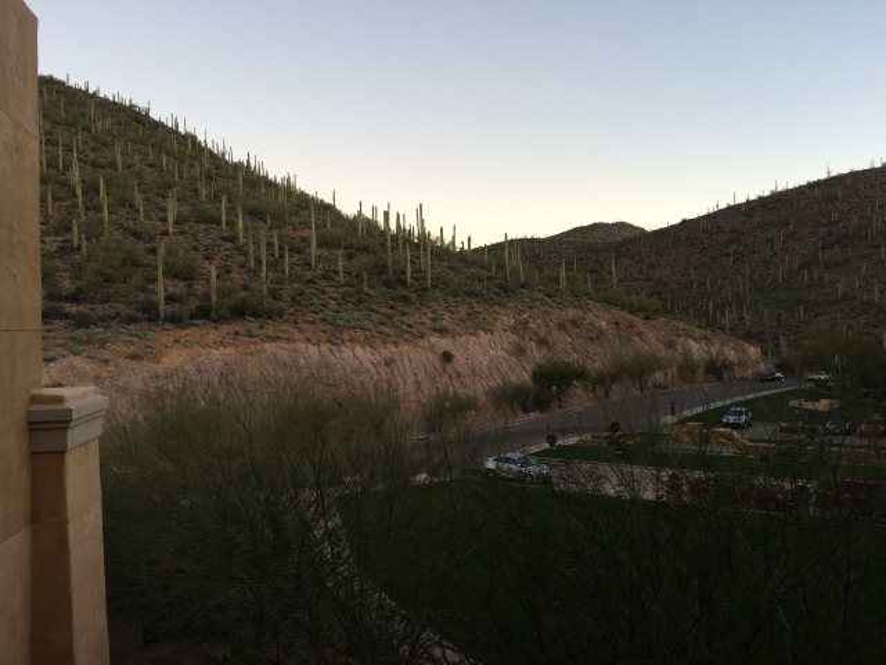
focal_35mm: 29
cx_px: 443
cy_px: 332
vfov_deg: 48.2
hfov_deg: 61.7
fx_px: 742
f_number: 2.2
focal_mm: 4.15
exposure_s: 1/60
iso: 32
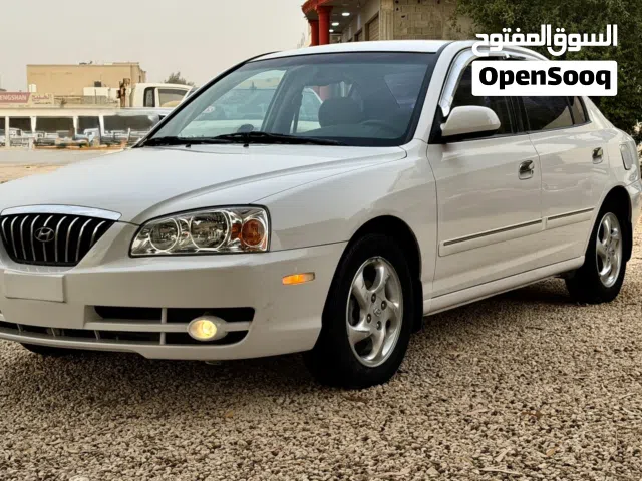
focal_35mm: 48
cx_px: 321
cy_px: 240
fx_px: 890
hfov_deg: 39.7
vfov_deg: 30.3
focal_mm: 6.76
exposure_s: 1/381
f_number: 1.78
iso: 64
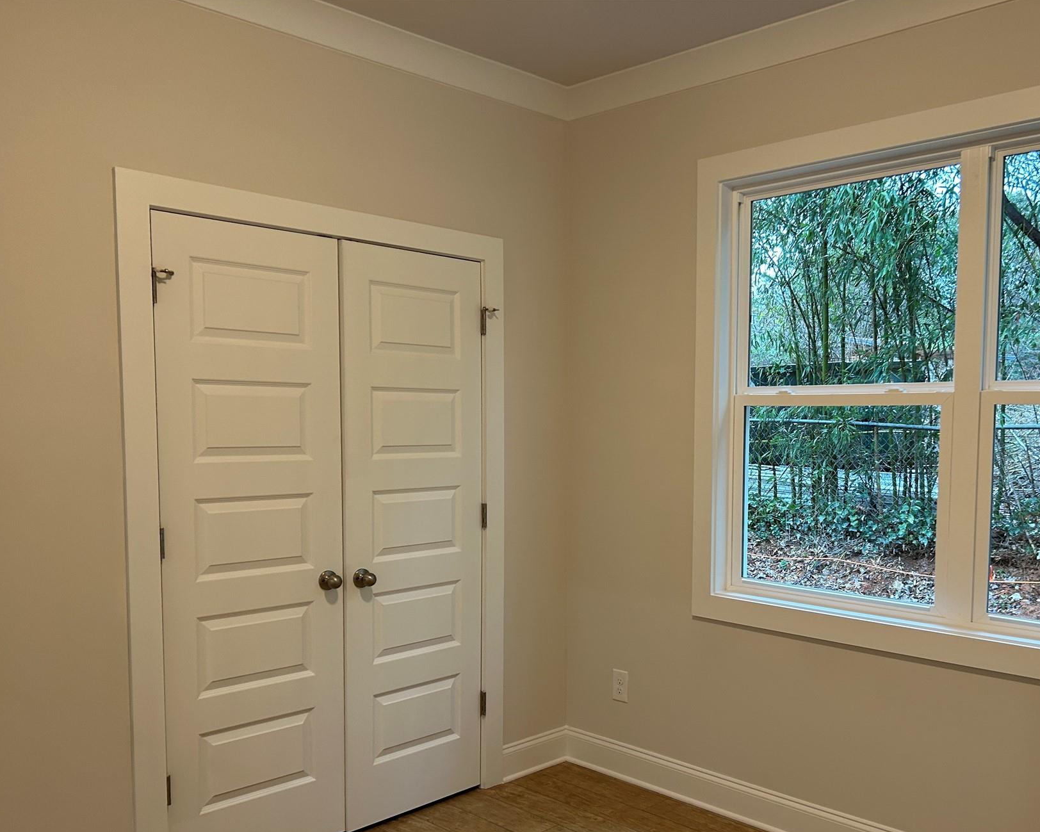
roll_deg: -0.5
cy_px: 490
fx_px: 985
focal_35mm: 32
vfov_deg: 45.6
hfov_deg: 55.4
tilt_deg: -4.4
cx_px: 609
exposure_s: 1/60
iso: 100
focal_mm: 5.7
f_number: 1.5
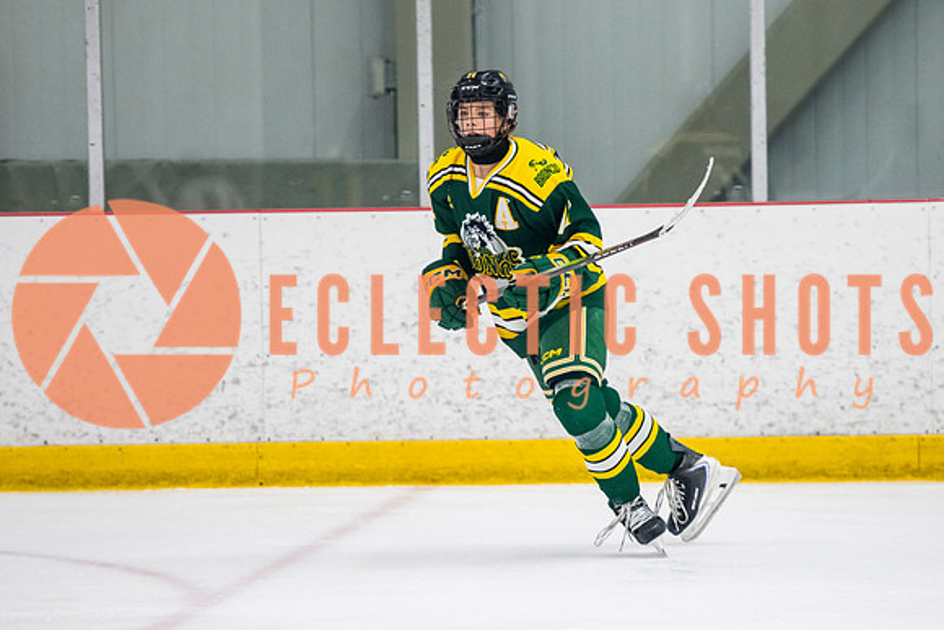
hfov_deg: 7.5
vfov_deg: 5.0
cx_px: 514
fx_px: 7205
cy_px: 315
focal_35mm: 275
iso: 2500
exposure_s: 1/640
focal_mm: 180
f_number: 3.2
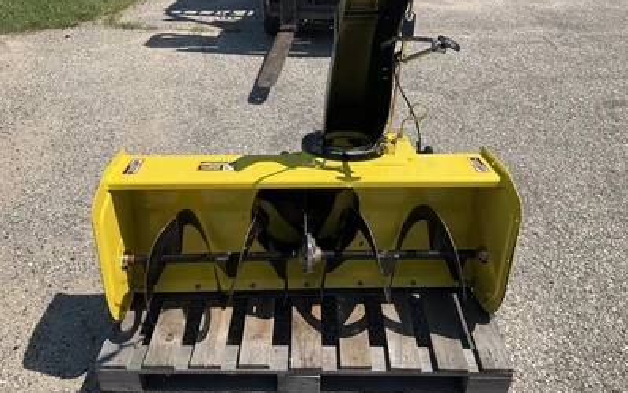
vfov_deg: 40.6
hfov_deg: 61.2
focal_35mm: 31
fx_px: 530
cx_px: 315
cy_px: 181
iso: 25
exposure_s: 1/2141
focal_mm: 3
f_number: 1.8
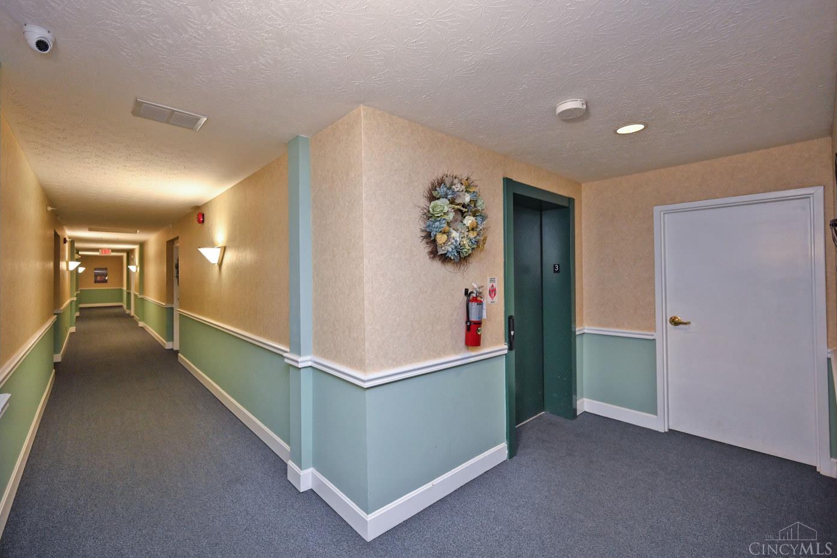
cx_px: 392
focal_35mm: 15
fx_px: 349
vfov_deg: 77.3
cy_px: 270
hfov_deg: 100.3
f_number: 4
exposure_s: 1/60
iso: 1250
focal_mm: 14
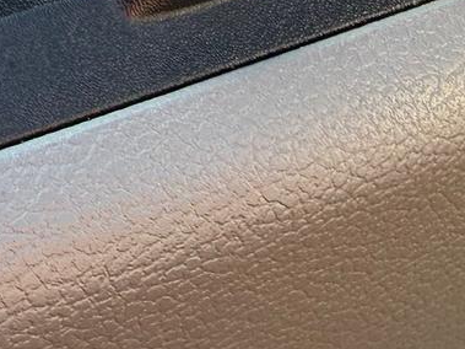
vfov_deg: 17.2
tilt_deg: -35.0
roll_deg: -2.5
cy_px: -92
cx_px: -65
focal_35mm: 81
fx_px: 1088
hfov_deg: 22.6
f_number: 2.2
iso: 125
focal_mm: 2.22
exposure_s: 1/121
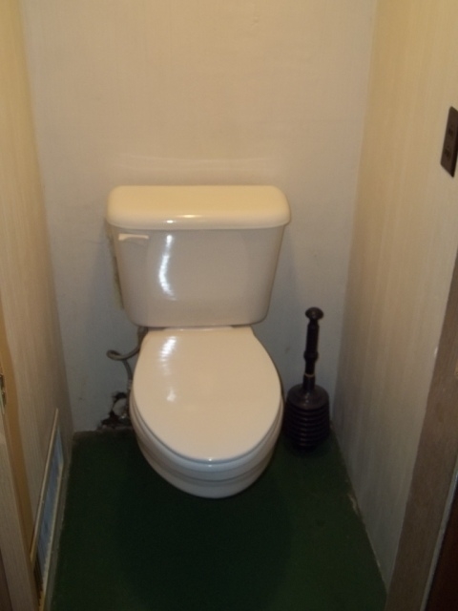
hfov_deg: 36.8
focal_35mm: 39
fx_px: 688
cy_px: 306
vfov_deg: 47.9
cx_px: 229
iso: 160
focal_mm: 7.1
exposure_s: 1/40
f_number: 3.2
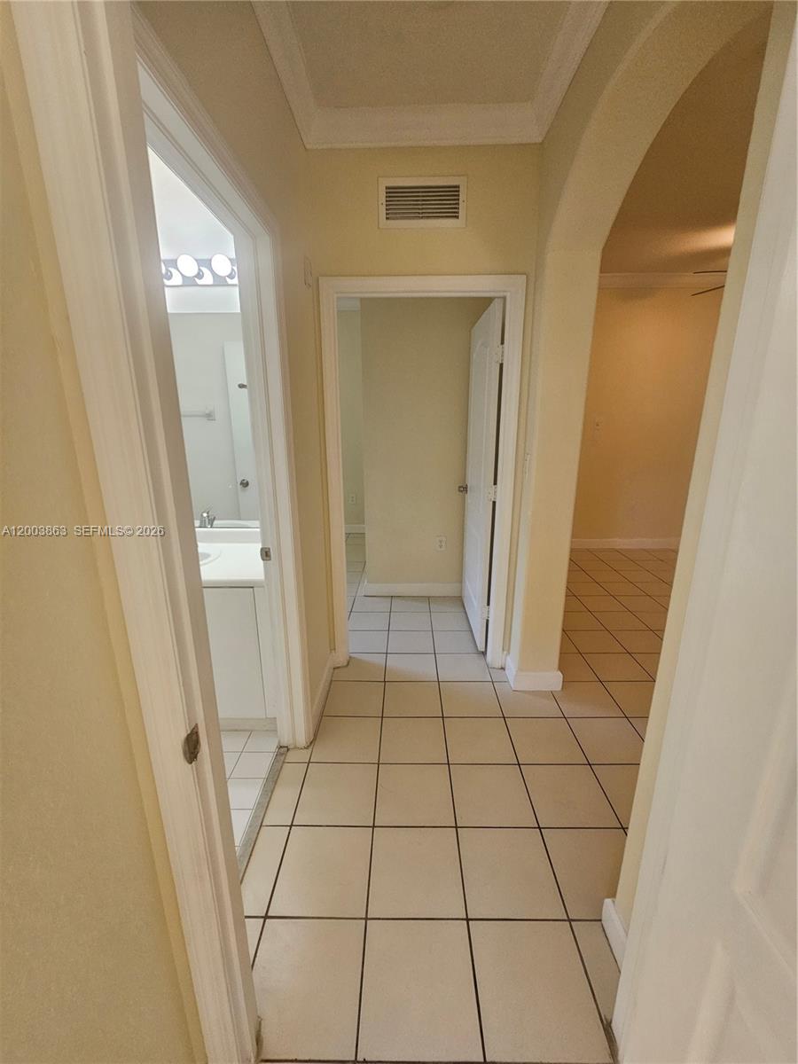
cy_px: 532
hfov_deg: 89.9
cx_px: 399
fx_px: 400
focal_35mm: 13
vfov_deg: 106.2
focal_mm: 2.2
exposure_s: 1/60
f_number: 2.2
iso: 125
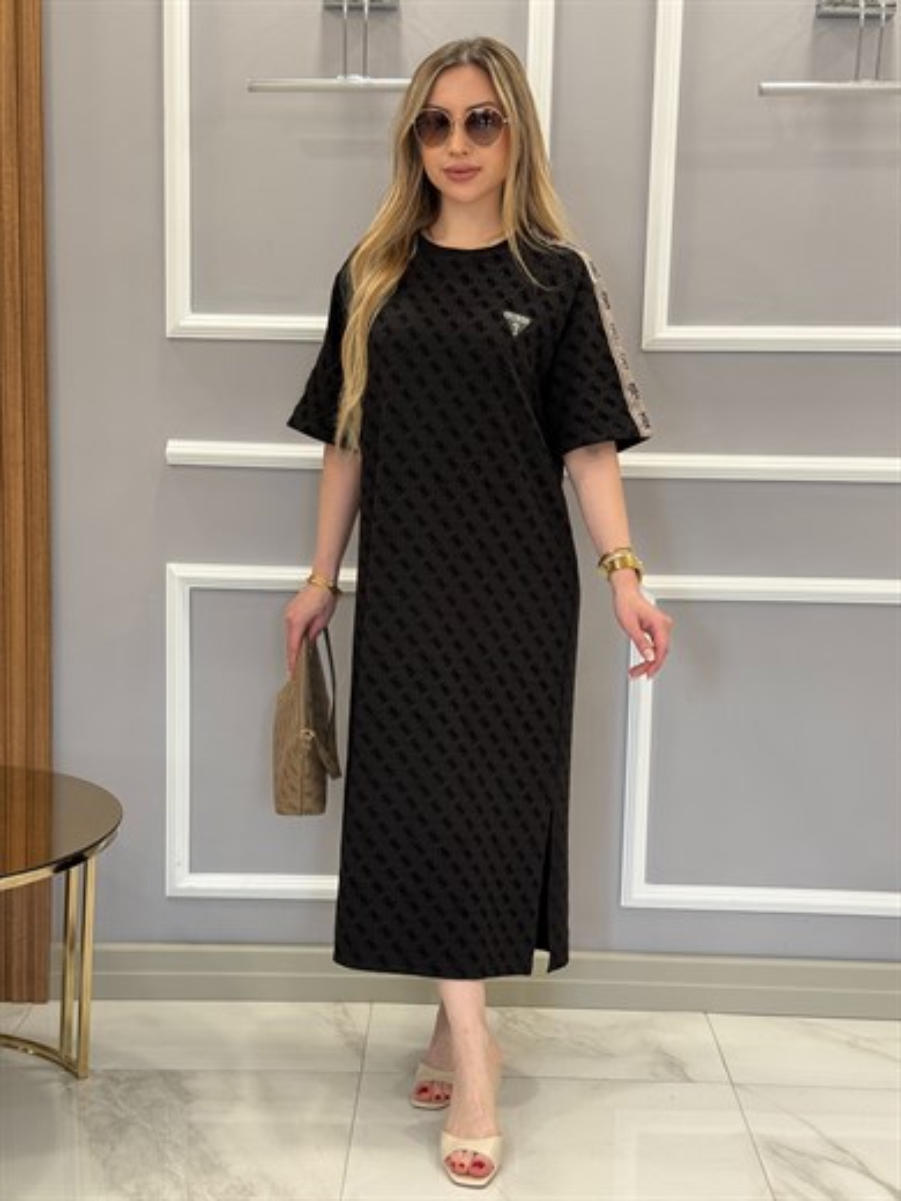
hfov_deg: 30.3
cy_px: 600
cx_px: 450
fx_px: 1666
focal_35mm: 48
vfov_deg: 39.7
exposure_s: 1/72
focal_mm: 6.76
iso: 100
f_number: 1.78
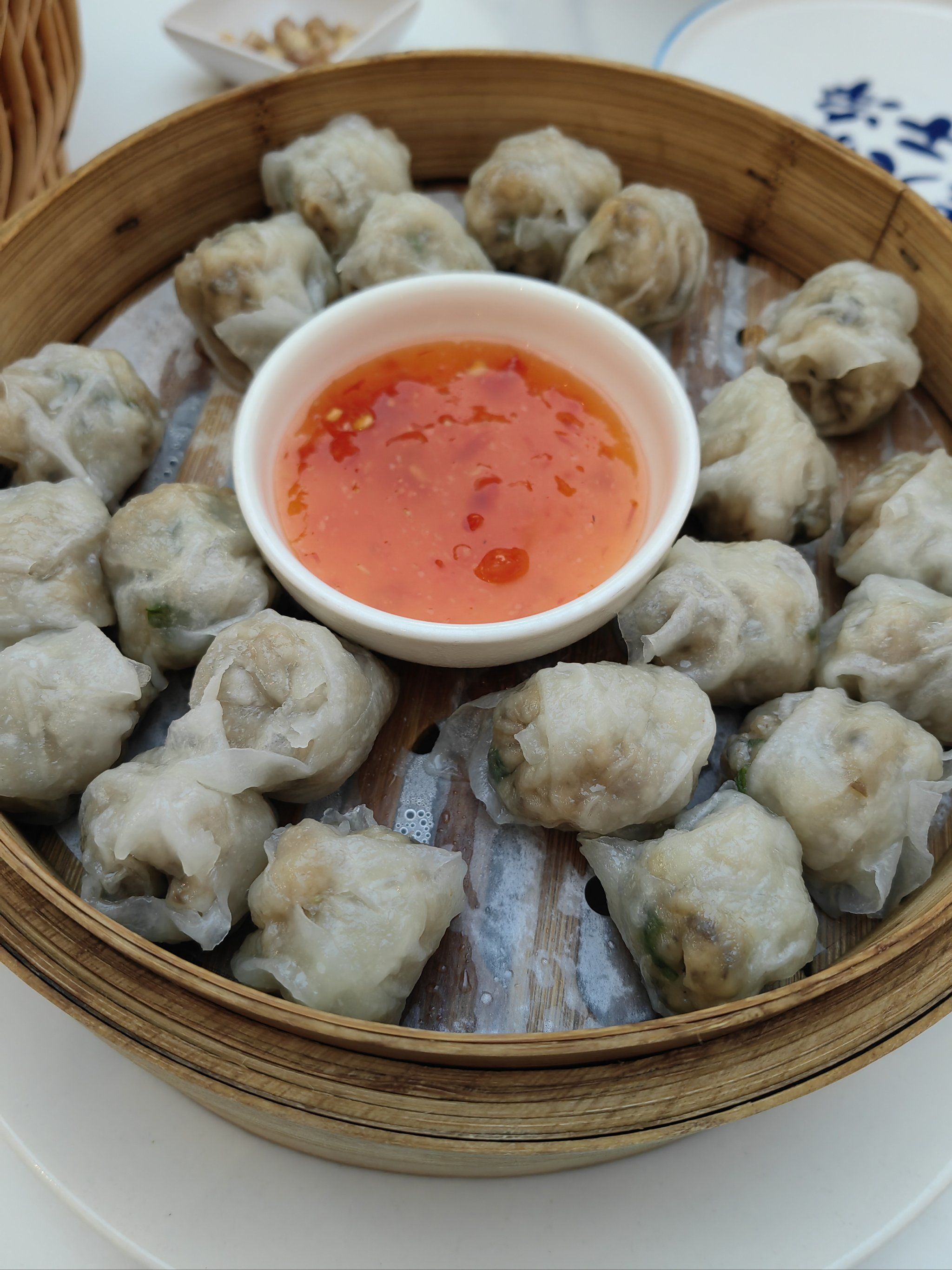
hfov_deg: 51.4
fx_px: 990
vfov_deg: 65.3
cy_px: 635
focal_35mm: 27
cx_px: 476
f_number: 1.8
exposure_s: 1/303
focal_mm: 5.54
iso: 200
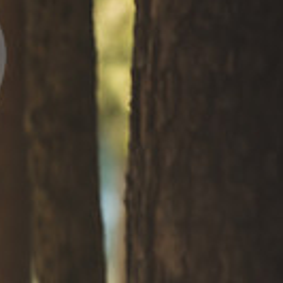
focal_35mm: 742
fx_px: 6863
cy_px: 237
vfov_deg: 2.4
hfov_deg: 2.4
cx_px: -332
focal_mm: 200
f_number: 2.8
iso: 100
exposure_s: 1/200
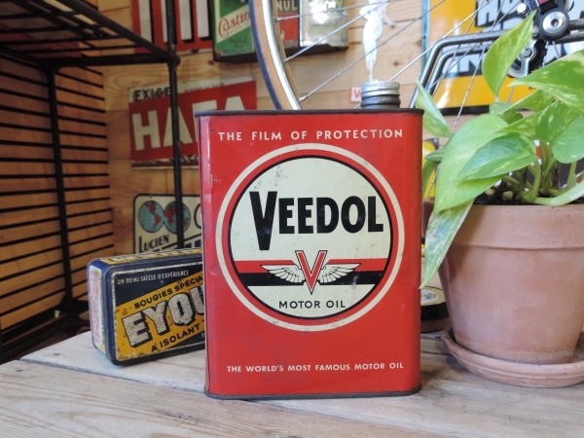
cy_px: 219
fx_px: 506
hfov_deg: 60.0
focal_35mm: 30
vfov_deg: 46.8
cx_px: 292
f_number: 3.1
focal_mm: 5.3
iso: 400
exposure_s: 1/30
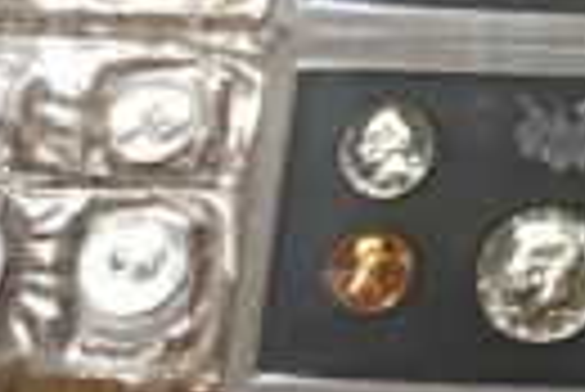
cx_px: 1719
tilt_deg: -71.8
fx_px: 3774
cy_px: -203
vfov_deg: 5.9
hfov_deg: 7.8
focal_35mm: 232
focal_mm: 4.15
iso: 64
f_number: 2.2
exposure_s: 1/4
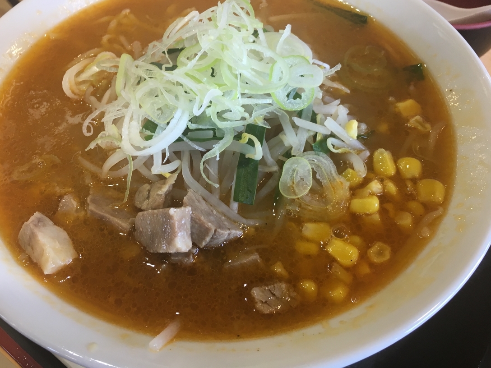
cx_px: 224
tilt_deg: -53.8
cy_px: 166
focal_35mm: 32
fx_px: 454
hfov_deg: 56.7
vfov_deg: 44.1
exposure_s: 1/30
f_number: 2.2
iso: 25
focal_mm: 4.15
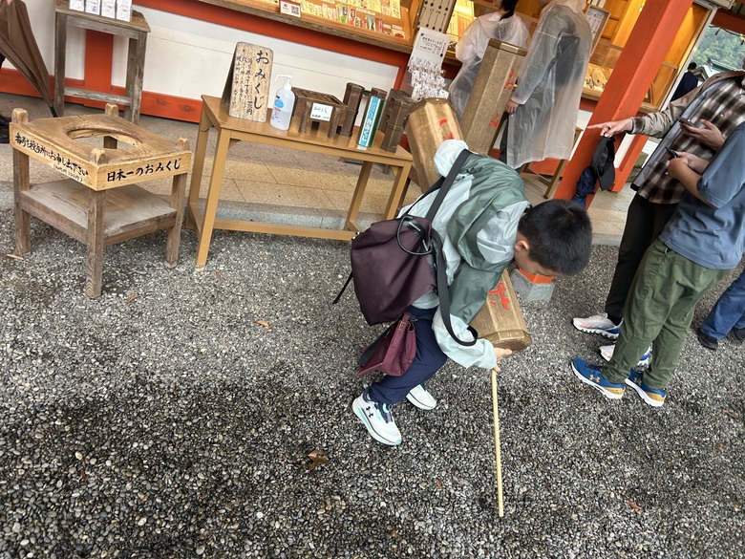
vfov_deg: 53.1
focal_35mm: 26
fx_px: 560
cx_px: 372
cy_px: 280
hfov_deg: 67.3
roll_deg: -16.8
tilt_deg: -28.0
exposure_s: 1/121
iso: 80
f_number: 1.5
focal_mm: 5.7
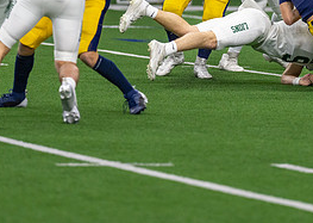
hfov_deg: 4.4
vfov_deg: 3.1
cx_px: 234
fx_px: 4109
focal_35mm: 463
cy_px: -14
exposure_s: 1/1000
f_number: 2.8
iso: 2000
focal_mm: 200
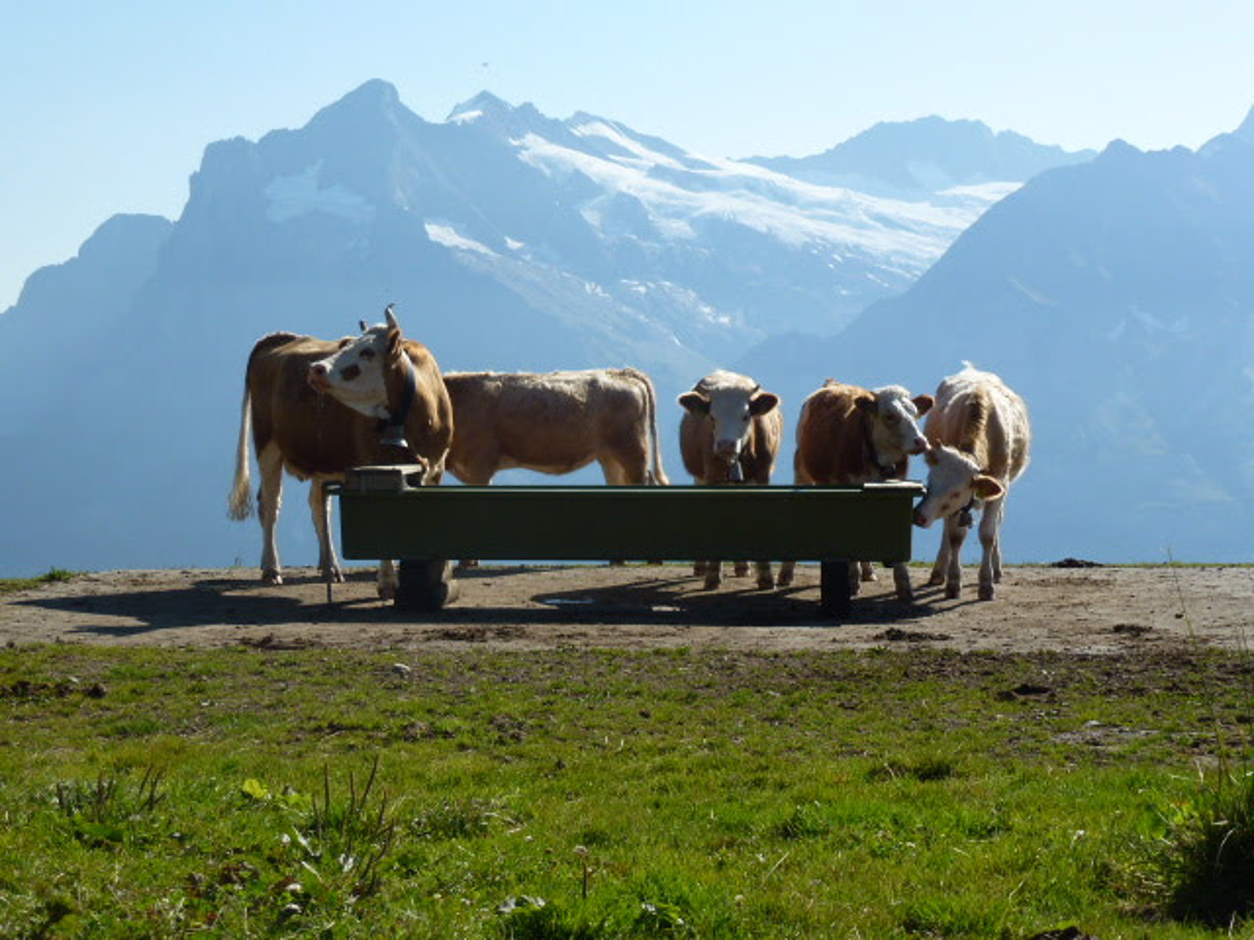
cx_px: 627
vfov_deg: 19.6
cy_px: 470
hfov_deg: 26.0
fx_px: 2717
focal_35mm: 75
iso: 100
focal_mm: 12.7
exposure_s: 1/640
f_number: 4.7
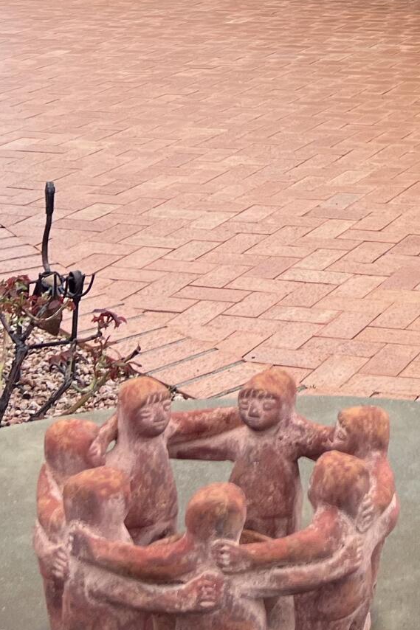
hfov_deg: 13.8
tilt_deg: -5.2
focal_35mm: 95
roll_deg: -0.7
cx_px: 563
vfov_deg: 20.5
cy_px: -49
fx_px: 1663
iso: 50
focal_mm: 5.7
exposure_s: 1/509
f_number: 1.5
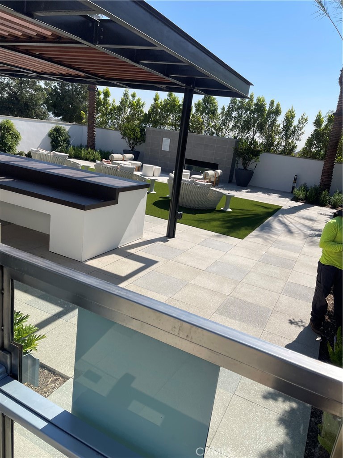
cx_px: 172
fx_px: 330
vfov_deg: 69.4
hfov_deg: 54.9
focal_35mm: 25
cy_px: 229
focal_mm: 5.1
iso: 32
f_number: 1.6
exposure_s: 1/3788
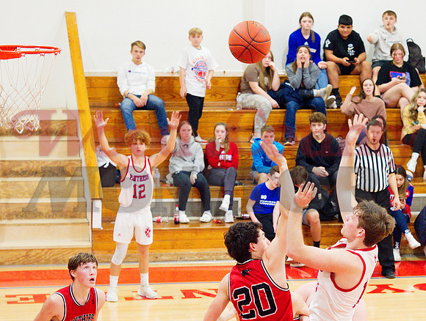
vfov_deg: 18.5
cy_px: 160
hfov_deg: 24.4
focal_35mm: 80
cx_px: 213
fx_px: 987
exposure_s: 1/500
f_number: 2.8
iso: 3200
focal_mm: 40
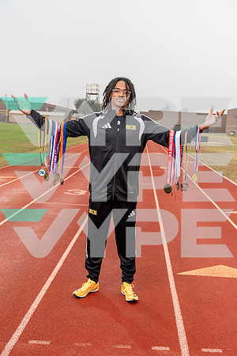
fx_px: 434
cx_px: 118
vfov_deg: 44.5
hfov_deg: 30.5
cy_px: 178
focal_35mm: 44
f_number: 5.6
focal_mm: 44
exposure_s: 1/200
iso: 250
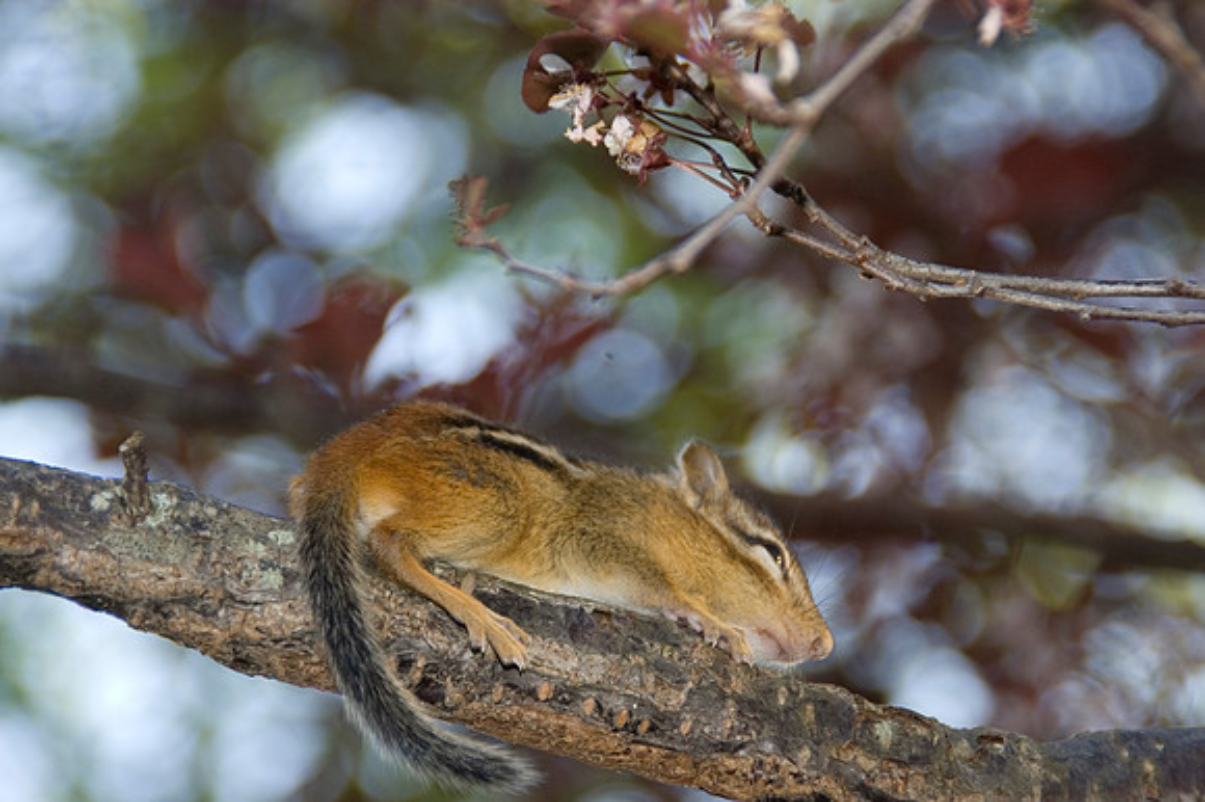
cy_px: 401
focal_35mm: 202
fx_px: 6774
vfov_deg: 6.8
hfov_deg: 10.2
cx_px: 602
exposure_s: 1/60
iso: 250
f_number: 6.3
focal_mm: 135
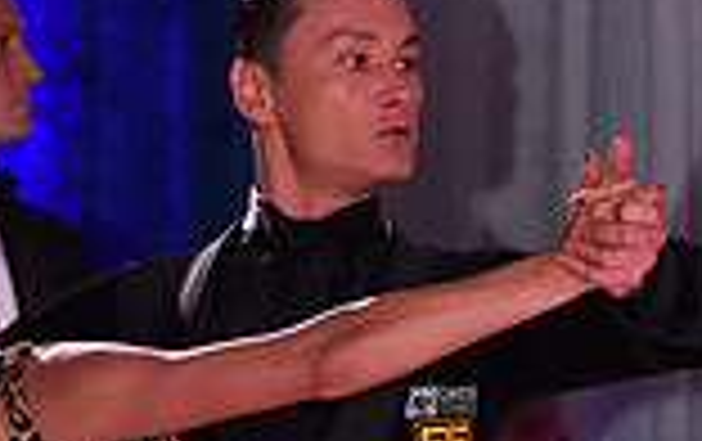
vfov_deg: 1.9
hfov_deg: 3.0
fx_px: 13431
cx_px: 160
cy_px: 914
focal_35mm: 701
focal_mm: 185
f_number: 6.3
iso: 2500
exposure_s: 1/320
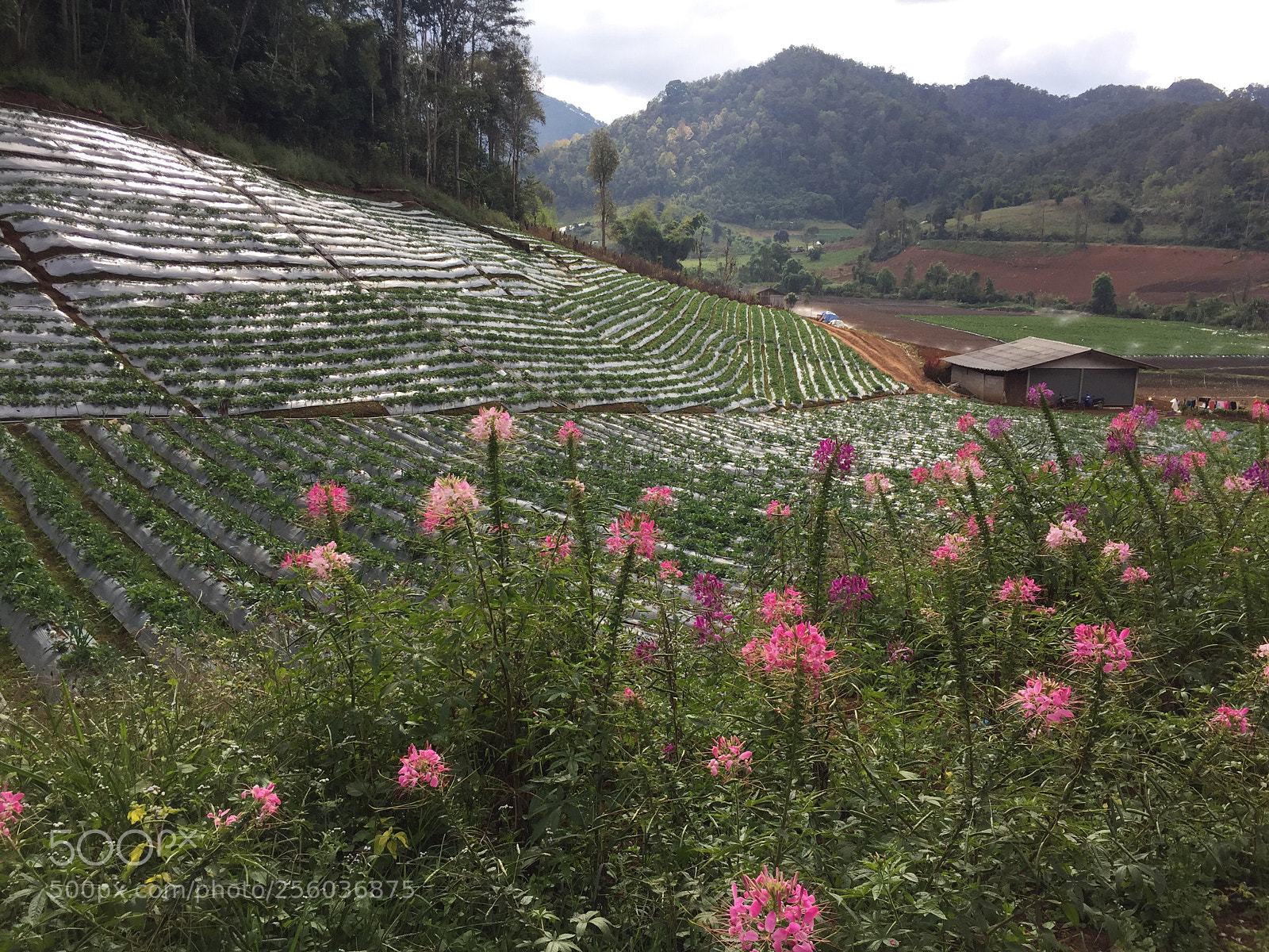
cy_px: 476
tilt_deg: -11.6
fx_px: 1063
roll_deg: -0.7
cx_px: 634
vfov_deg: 48.2
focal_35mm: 29
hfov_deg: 61.7
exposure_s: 1/682
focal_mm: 4.15
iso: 32
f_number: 2.2
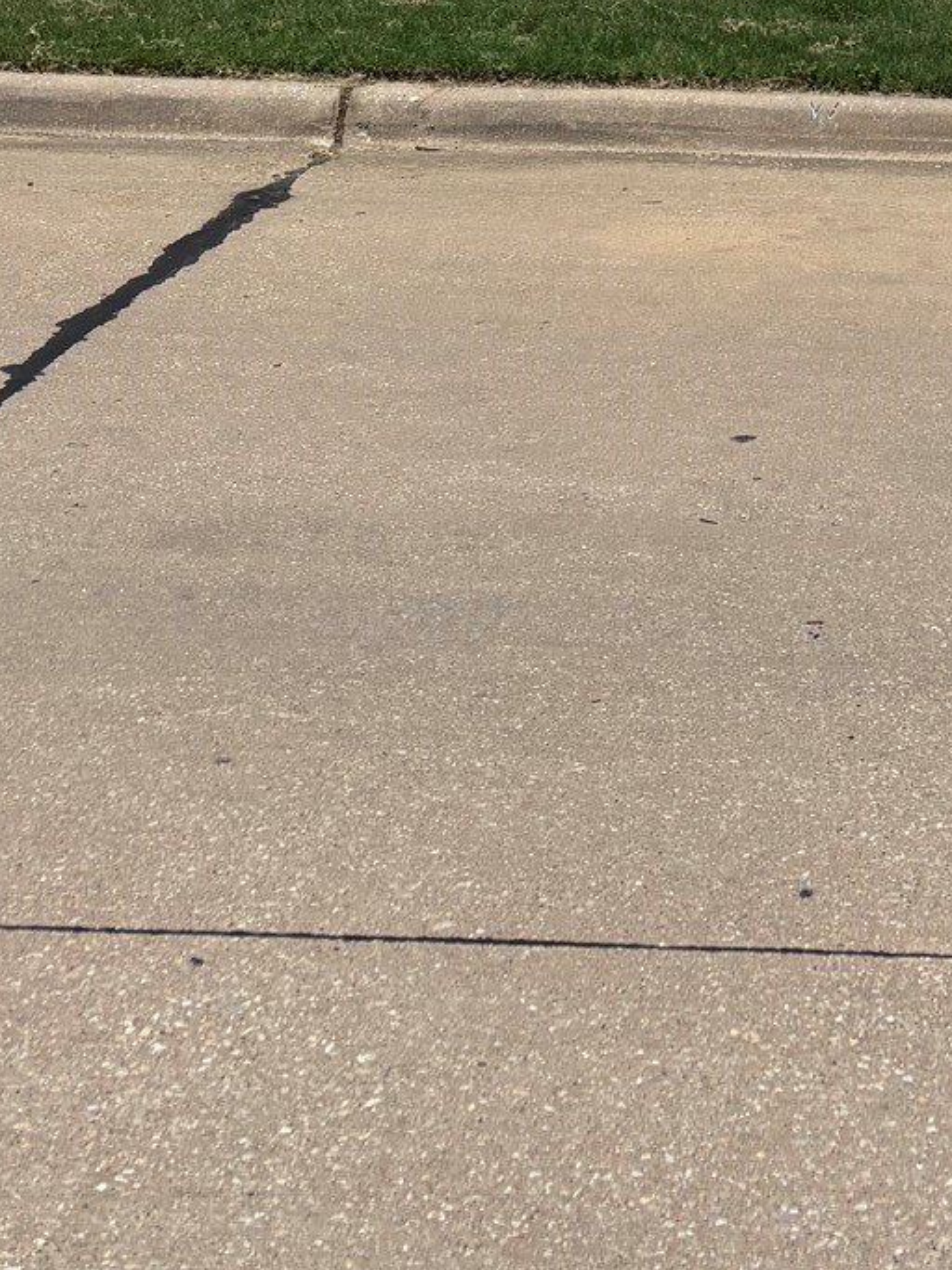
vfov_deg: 22.2
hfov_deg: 18.4
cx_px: 937
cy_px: -422
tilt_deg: -2.4
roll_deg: -1.4
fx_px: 2861
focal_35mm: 78
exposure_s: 1/5618
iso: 50
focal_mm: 5.96
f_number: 1.6
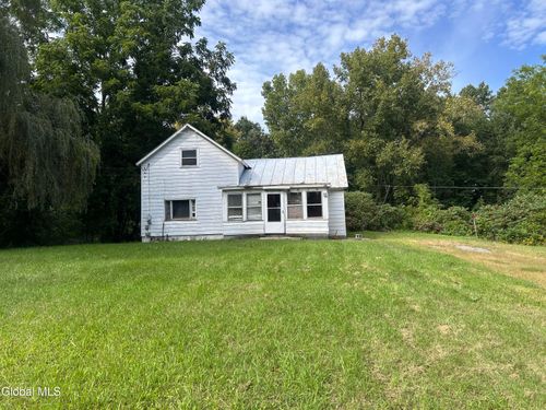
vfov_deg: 53.1
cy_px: 205
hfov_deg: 67.3
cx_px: 273
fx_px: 410
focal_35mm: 26
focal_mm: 5.7
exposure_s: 1/1669
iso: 50
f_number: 1.5
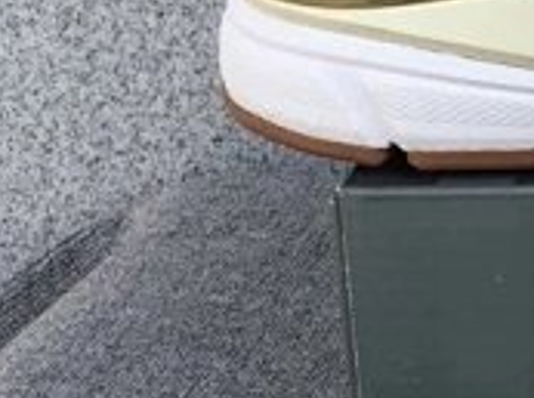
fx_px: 1770
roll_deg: +0.3
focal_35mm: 115
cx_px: 901
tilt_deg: -18.8
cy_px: 77
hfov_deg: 15.3
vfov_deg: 12.8
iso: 25
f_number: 2.4
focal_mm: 3.3
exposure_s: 1/519
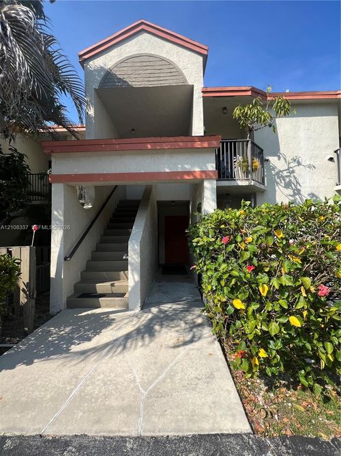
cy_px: 228
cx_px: 170
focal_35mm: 13
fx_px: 171
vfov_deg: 106.2
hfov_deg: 89.9
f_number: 1.8
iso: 32
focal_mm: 1.57
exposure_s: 1/779
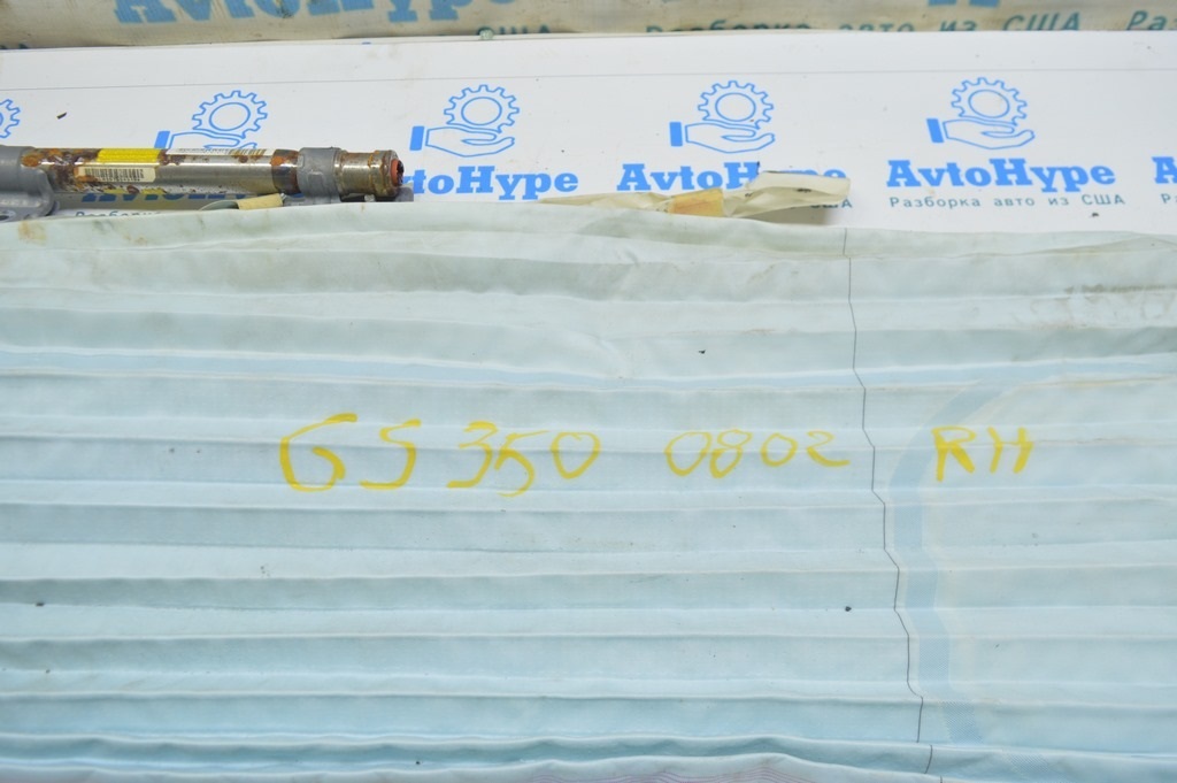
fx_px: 980
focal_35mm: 30
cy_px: 392
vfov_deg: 43.5
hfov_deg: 62.0
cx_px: 588
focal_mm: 20
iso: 400
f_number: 5.6
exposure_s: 1/20
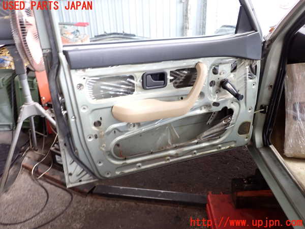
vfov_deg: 46.8
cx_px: 152
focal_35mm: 30
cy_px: 114
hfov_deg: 60.0
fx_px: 264
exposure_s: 1/50
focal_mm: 5.4
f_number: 2.3
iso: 200
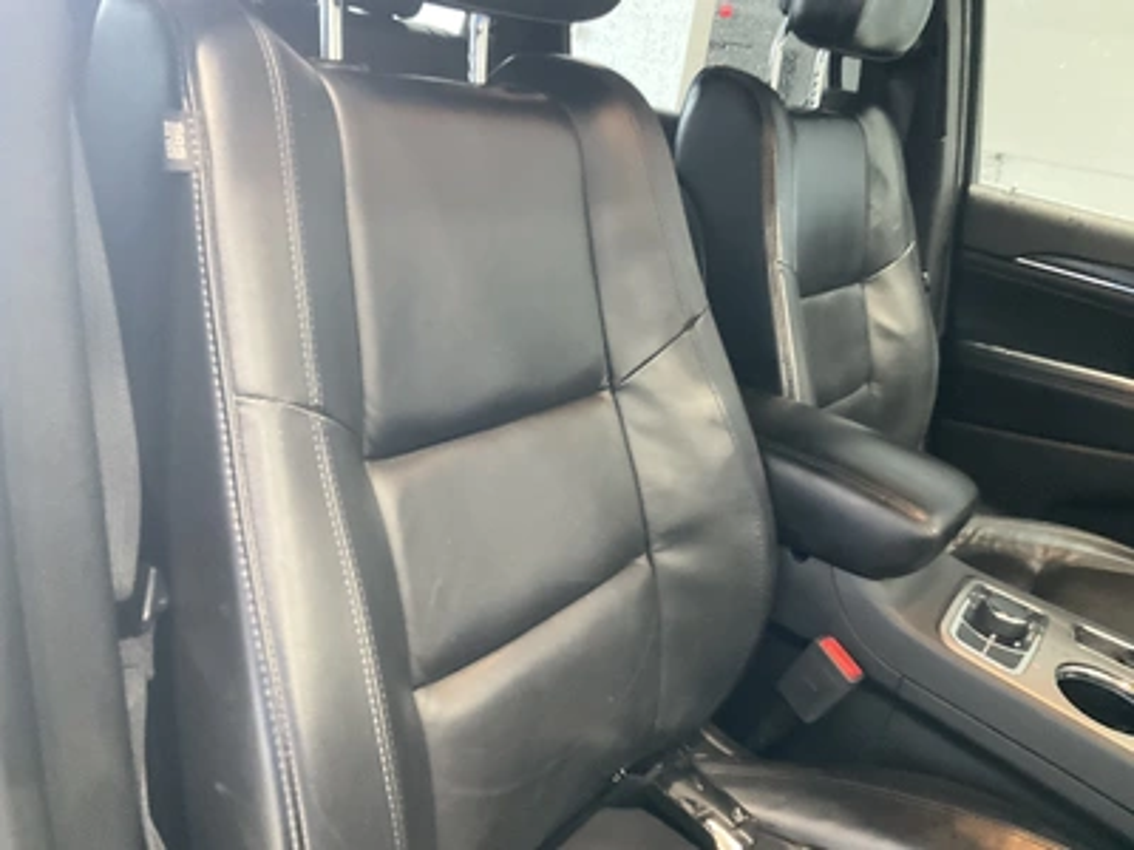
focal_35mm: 29
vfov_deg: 48.2
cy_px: 425
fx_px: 950
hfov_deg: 61.7
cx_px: 567
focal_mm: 3
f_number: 1.8
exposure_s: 1/30
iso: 500
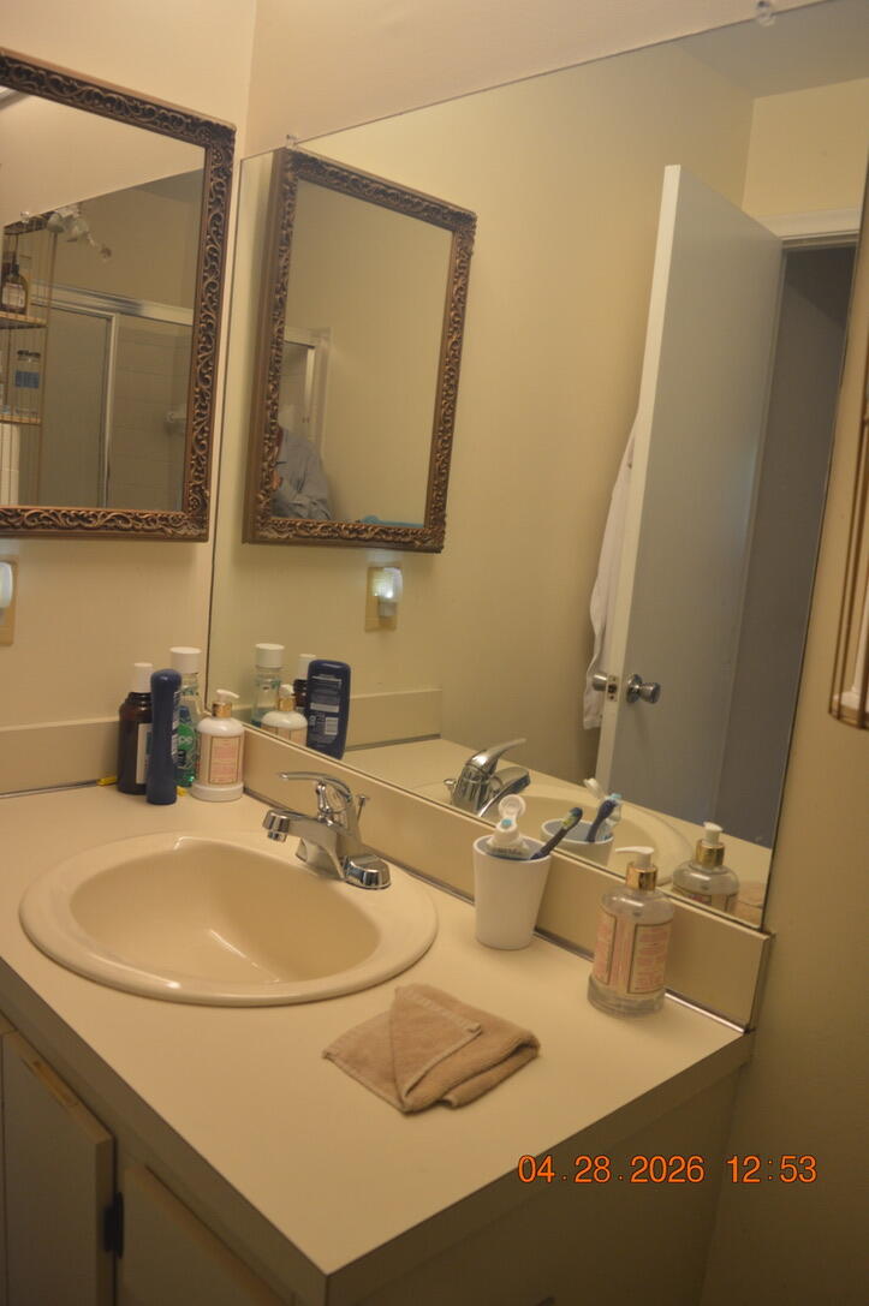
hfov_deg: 47.9
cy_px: 653
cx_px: 434
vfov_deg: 67.4
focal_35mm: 27
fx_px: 979
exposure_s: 1/60
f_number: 3.5
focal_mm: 18
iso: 400
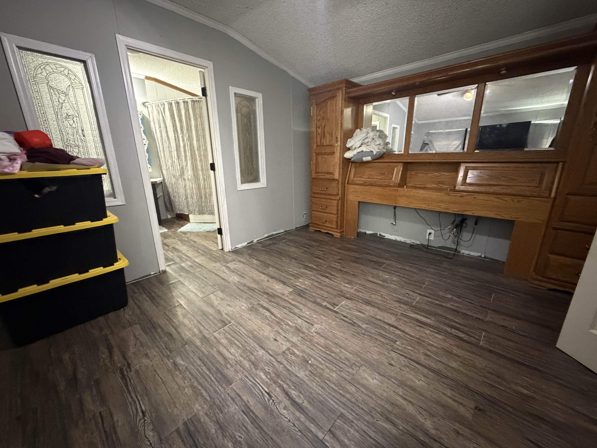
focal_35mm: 14
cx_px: 298
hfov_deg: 102.1
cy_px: 224
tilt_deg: -15.6
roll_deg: +1.3
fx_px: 241
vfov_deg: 85.7
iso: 1250
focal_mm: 2.22
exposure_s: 1/40
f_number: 2.2
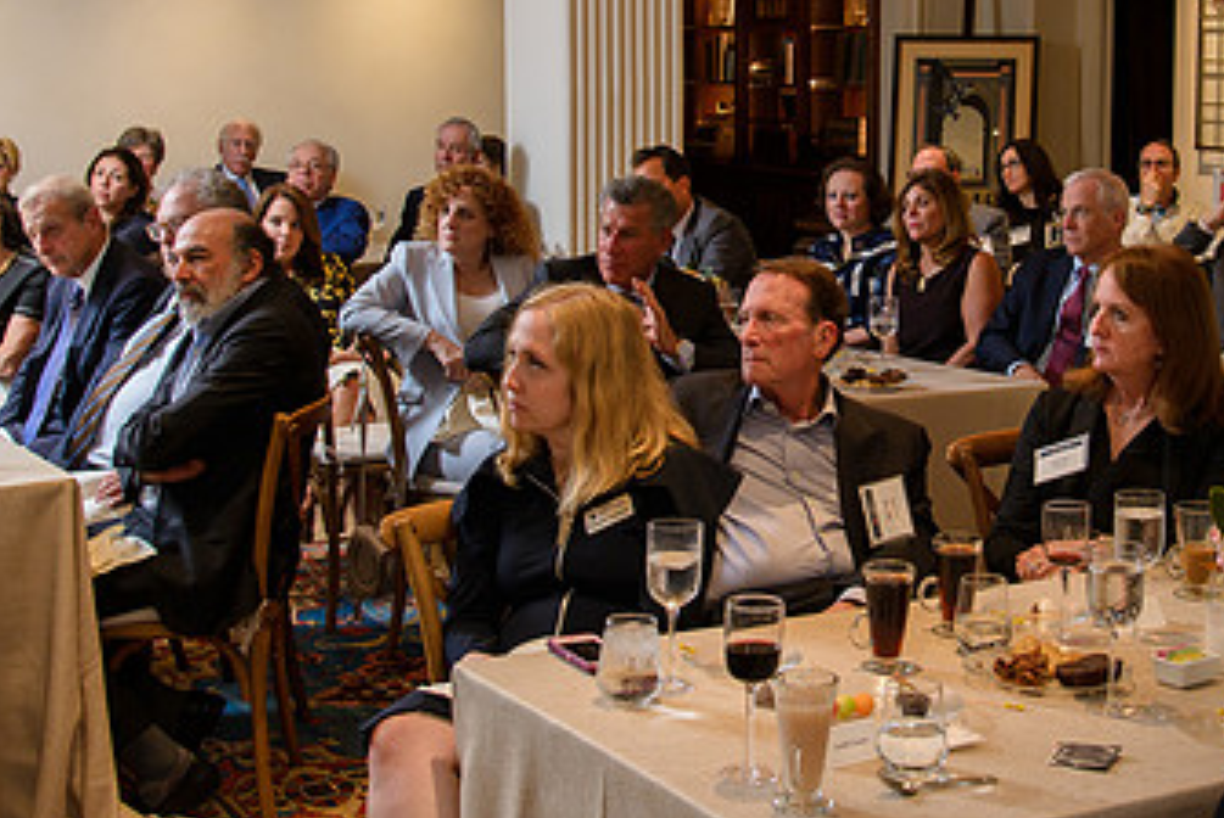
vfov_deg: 21.5
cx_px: 864
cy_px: 266
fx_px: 2144
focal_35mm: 63
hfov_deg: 31.5
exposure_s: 1/30
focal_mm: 34
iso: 640
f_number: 6.3
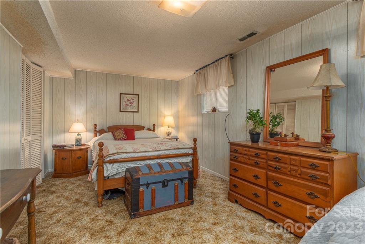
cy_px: 122
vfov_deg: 70.5
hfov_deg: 93.3
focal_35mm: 17
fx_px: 172
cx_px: 182
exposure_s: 1/100
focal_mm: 17
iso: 320
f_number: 7.1
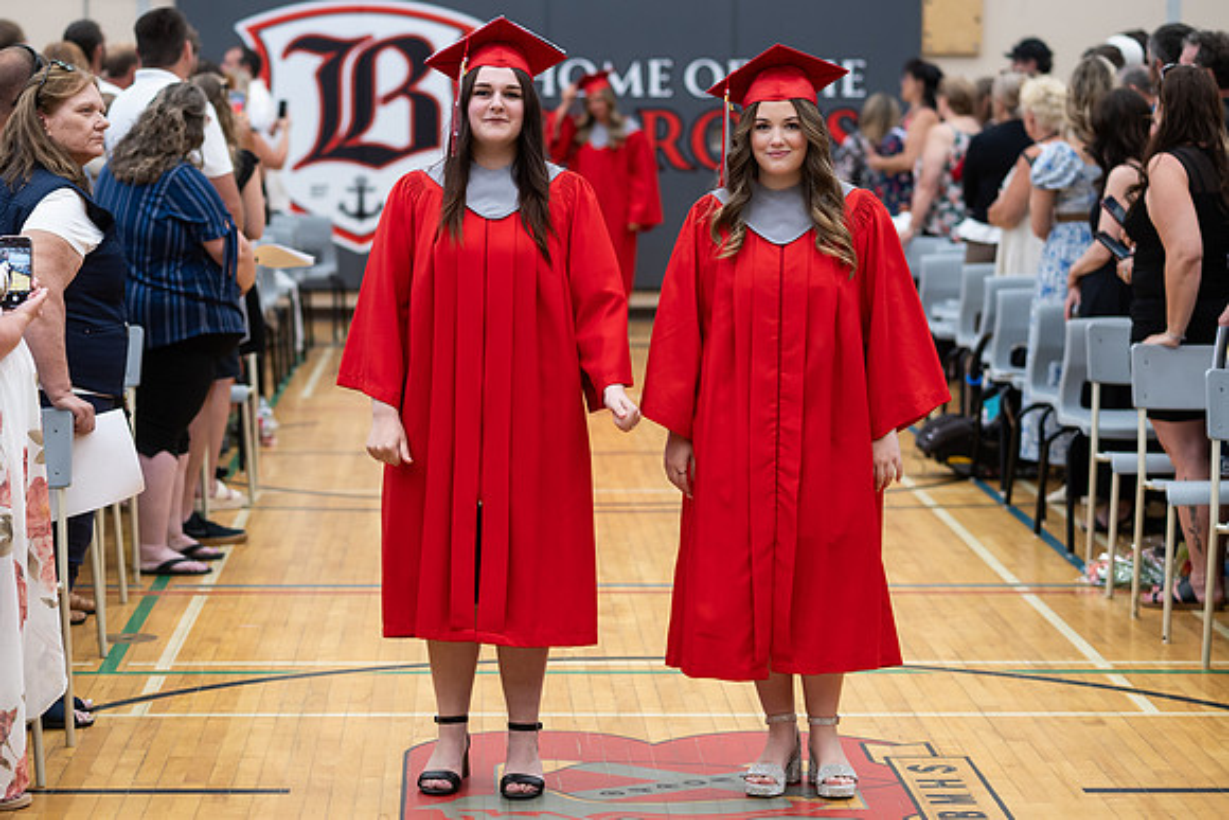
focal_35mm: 100
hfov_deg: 20.4
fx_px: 3411
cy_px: 410
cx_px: 518
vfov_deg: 13.7
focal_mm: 85
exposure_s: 1/200
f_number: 2.8
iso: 1000
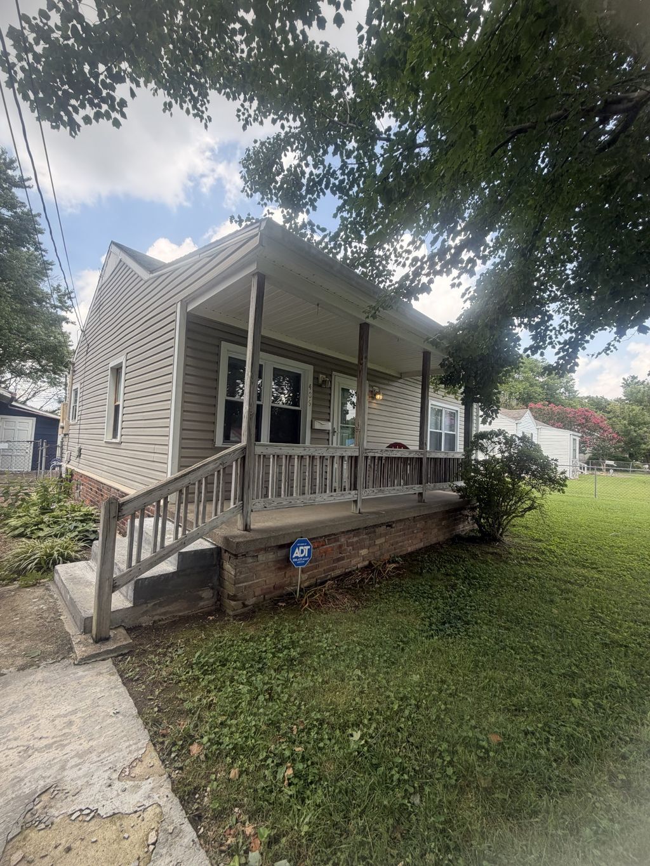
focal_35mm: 14
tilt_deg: +5.9
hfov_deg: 85.7
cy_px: 433
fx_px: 350
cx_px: 325
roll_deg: -2.4
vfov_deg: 102.1
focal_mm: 2.22
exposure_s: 1/315
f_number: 2.2
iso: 50
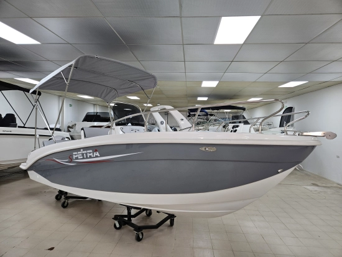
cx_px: 171
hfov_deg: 73.9
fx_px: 227
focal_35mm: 23
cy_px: 128
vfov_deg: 58.9
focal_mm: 5.4
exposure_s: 1/100
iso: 64
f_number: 1.8
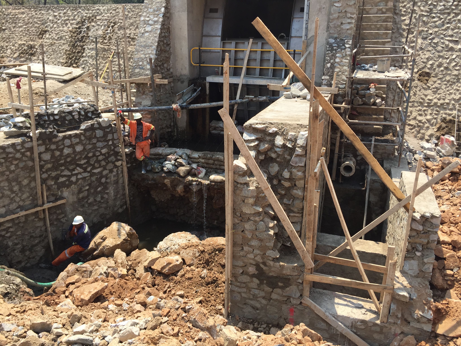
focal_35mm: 29
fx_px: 386
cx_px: 230
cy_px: 173
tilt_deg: -20.0
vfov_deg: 48.2
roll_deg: -0.8
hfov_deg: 61.7
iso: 32
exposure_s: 1/842
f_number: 2.2
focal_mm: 4.15
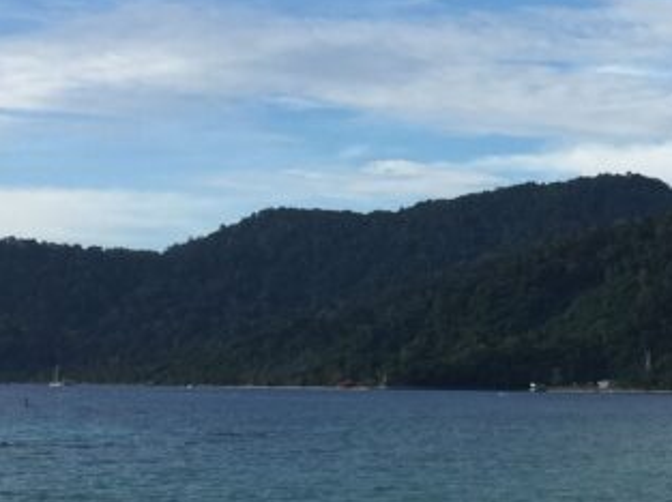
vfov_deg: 15.5
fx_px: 1842
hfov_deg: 20.4
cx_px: 545
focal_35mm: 95
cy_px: 124
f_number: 2.2
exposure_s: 1/1276
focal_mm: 4.15
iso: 32
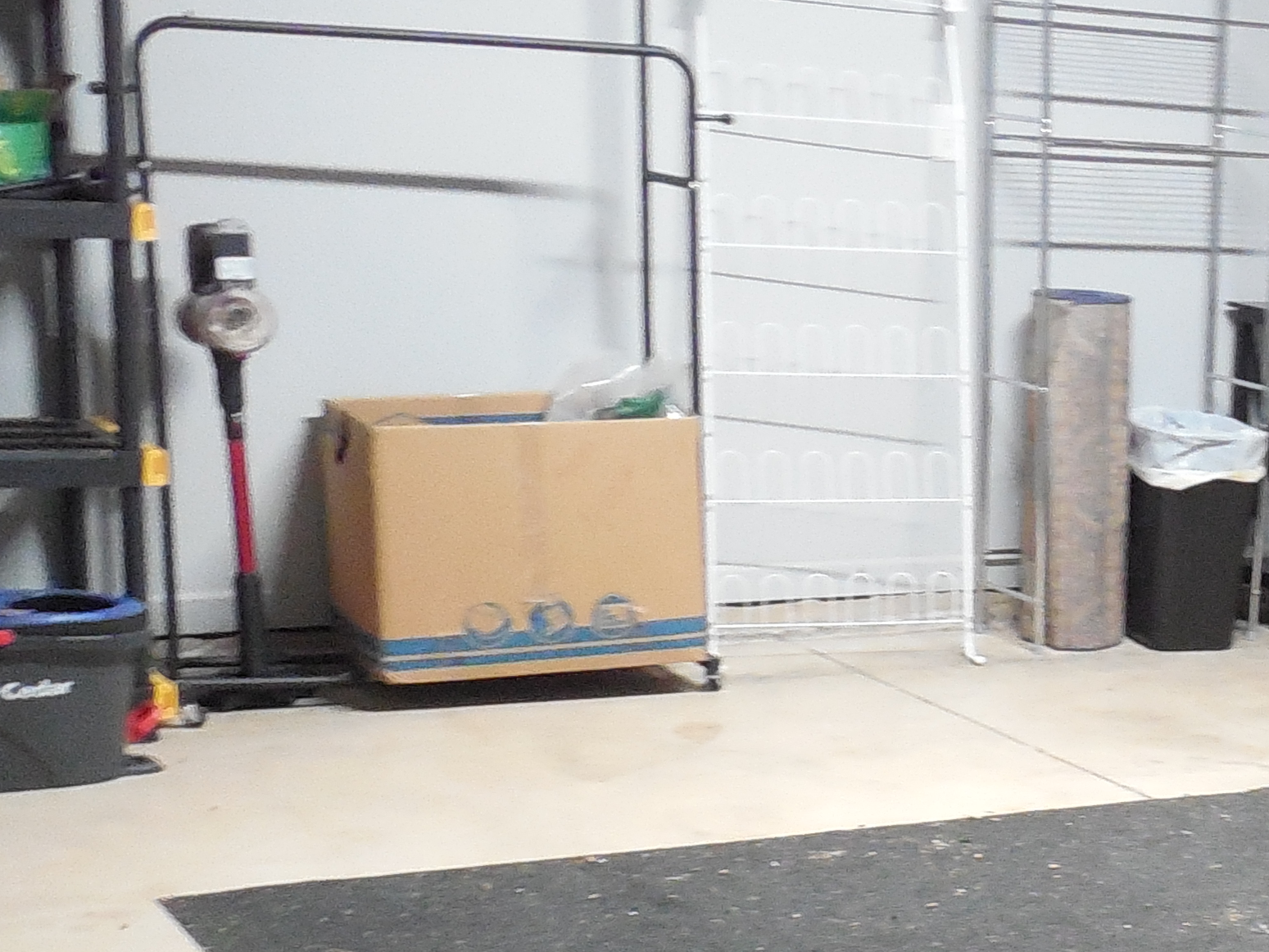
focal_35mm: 79
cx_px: 1693
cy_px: 827
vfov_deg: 18.4
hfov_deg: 22.0
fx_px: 2896
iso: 560
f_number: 3.3
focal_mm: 4.5
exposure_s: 1/8
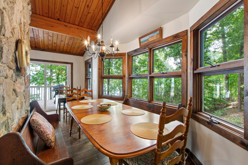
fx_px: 103
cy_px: 82
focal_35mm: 15
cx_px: 124
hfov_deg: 100.4
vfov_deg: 77.3
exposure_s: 1/1.67
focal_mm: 10
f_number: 8
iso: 100
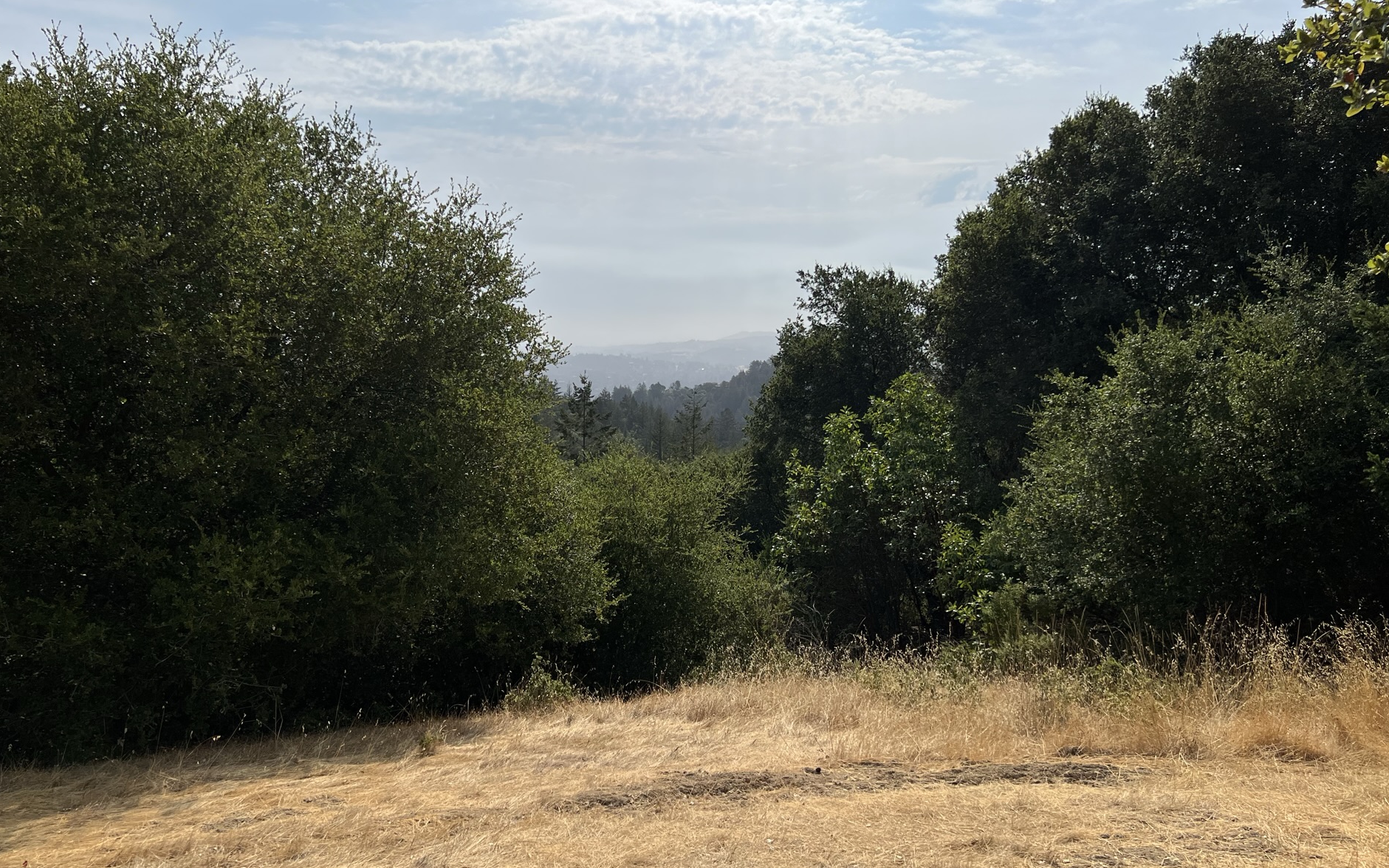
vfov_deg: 41.8
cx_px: 706
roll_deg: -0.9
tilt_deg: -3.4
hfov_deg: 62.9
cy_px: 377
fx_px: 1136
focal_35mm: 30
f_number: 1.5
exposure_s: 1/12658
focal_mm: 5.7
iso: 50
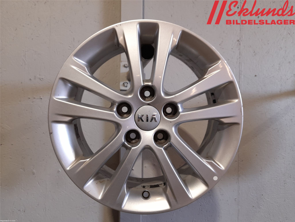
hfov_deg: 69.4
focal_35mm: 25
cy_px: 111
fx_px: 213
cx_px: 148
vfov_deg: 54.9
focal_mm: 4.6
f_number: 2
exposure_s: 1/50
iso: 125
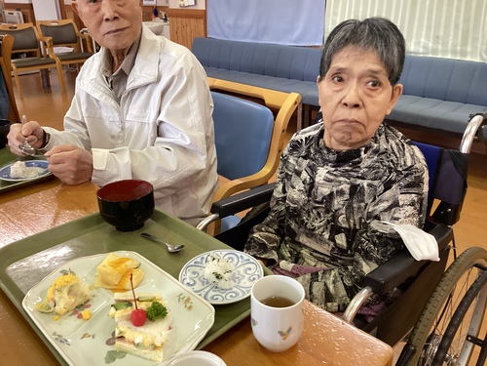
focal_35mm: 31
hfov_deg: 58.4
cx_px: 244
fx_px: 436
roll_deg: +0.9
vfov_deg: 45.4
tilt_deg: -23.8
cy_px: 183
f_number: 2.4
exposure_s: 1/60
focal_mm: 3.3
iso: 200
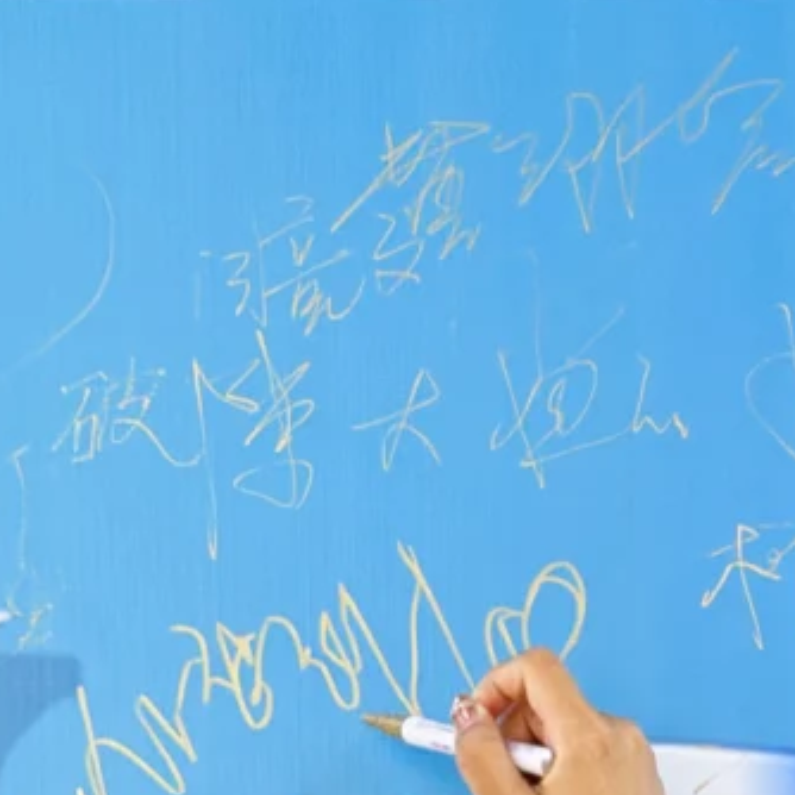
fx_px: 4755
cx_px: 702
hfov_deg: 9.5
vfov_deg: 8.9
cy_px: 1650
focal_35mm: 183
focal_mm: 6.76
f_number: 1.78
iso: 200
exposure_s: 1/50
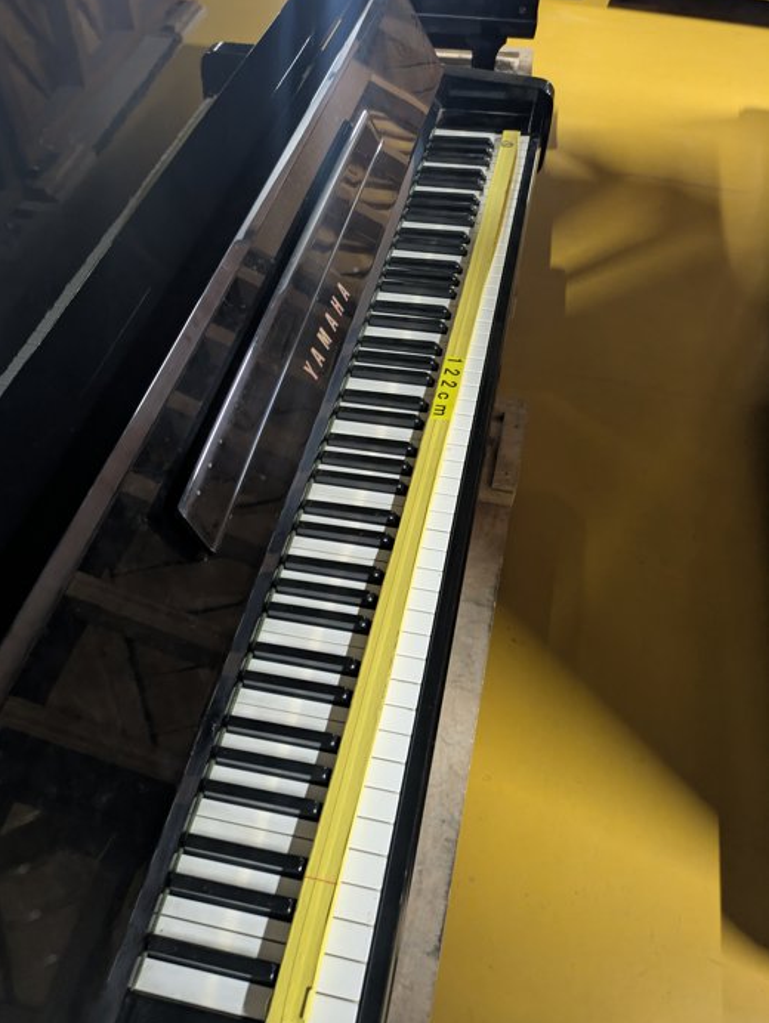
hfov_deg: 53.1
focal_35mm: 26
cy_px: 519
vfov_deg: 67.3
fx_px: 769
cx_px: 373
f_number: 1.89
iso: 549
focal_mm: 5.43
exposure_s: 1/24
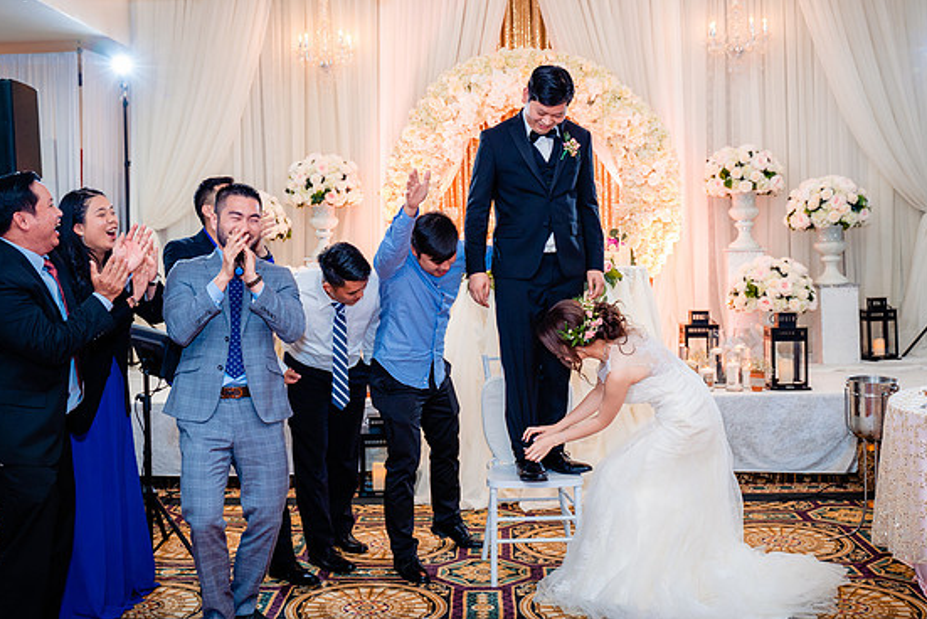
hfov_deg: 46.4
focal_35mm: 42
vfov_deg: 31.9
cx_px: 438
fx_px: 1082
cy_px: 278
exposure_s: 1/160
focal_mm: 35
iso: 1000
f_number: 3.5
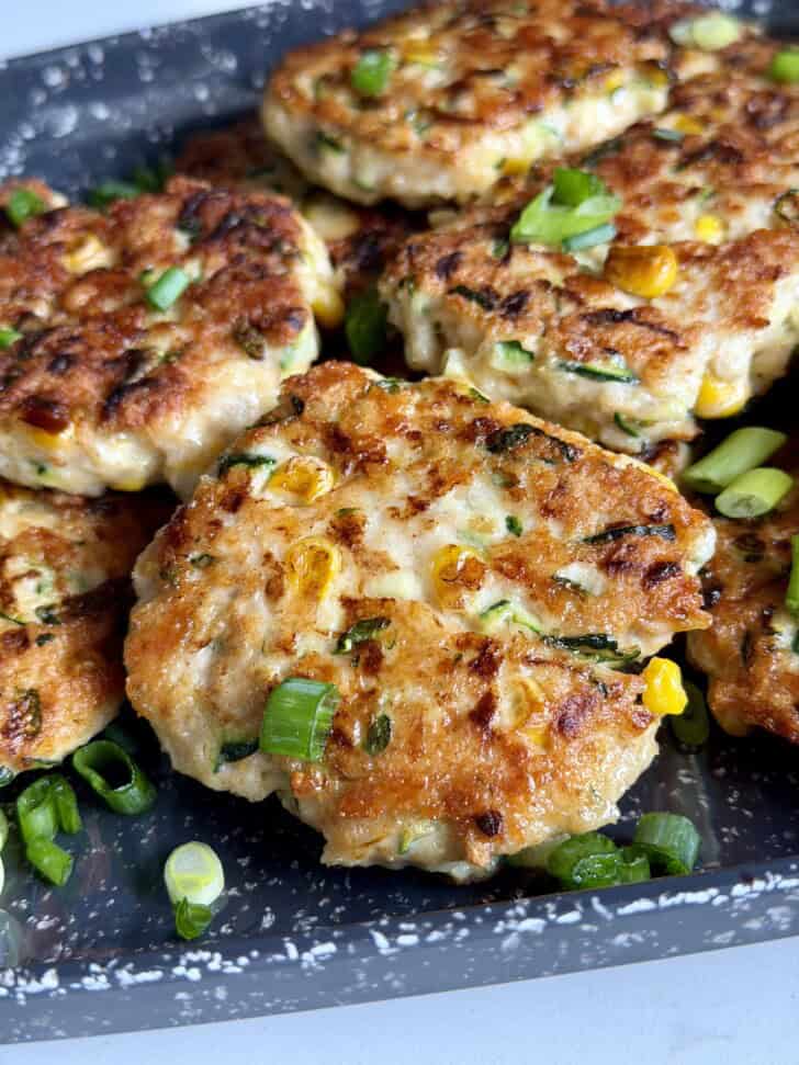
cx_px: 400
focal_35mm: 48
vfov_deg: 39.7
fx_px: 1478
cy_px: 532
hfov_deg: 30.3
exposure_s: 1/64
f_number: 1.8
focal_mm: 6.8
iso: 100
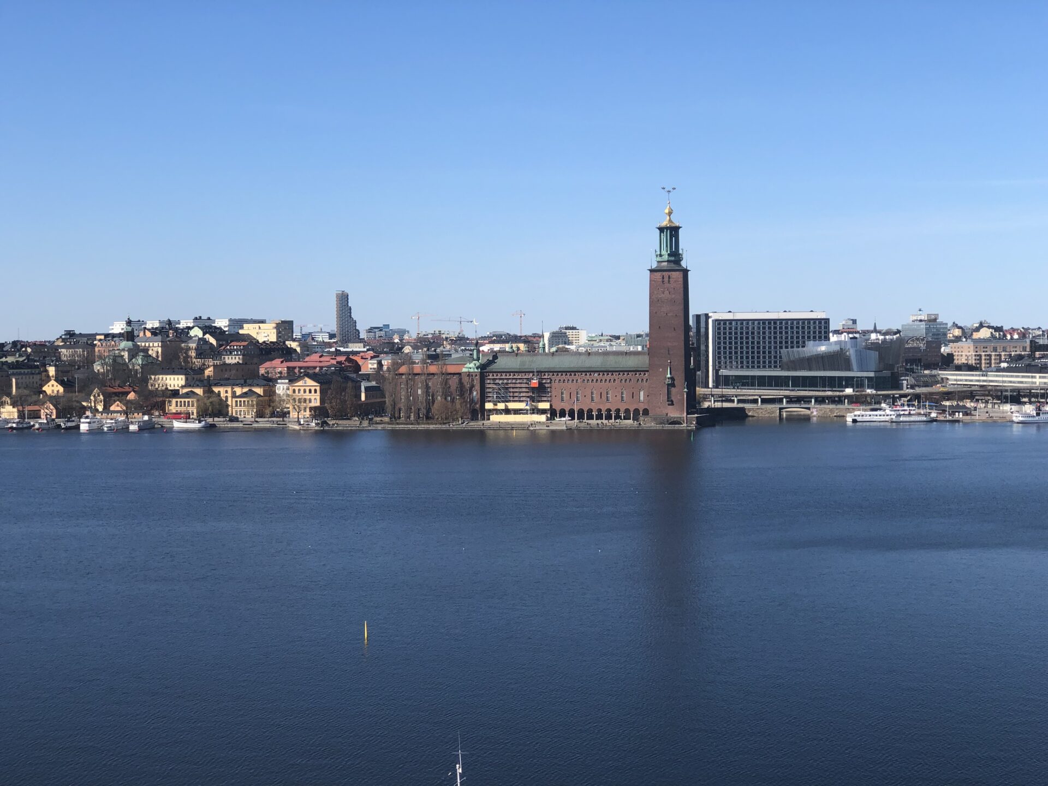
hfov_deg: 33.8
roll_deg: +1.4
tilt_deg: -2.3
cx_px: 524
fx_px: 1726
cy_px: 393
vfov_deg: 25.7
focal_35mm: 57
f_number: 2.8
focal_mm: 6.6
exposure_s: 1/960
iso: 20
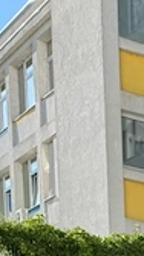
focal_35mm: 125
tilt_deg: -9.8
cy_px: 586
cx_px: 345
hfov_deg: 8.8
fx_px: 848
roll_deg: -1.2
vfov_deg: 13.4
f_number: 1.78
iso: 80
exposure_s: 1/1818
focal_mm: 6.76
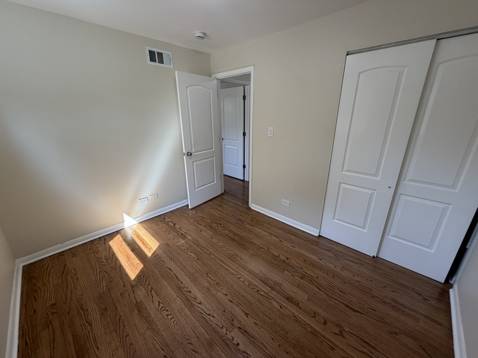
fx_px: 193
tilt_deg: -17.8
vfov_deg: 85.7
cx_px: 239
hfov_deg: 102.1
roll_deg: +1.0
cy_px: 179
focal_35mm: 14
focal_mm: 2.22
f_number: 2.2
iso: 125
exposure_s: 1/120
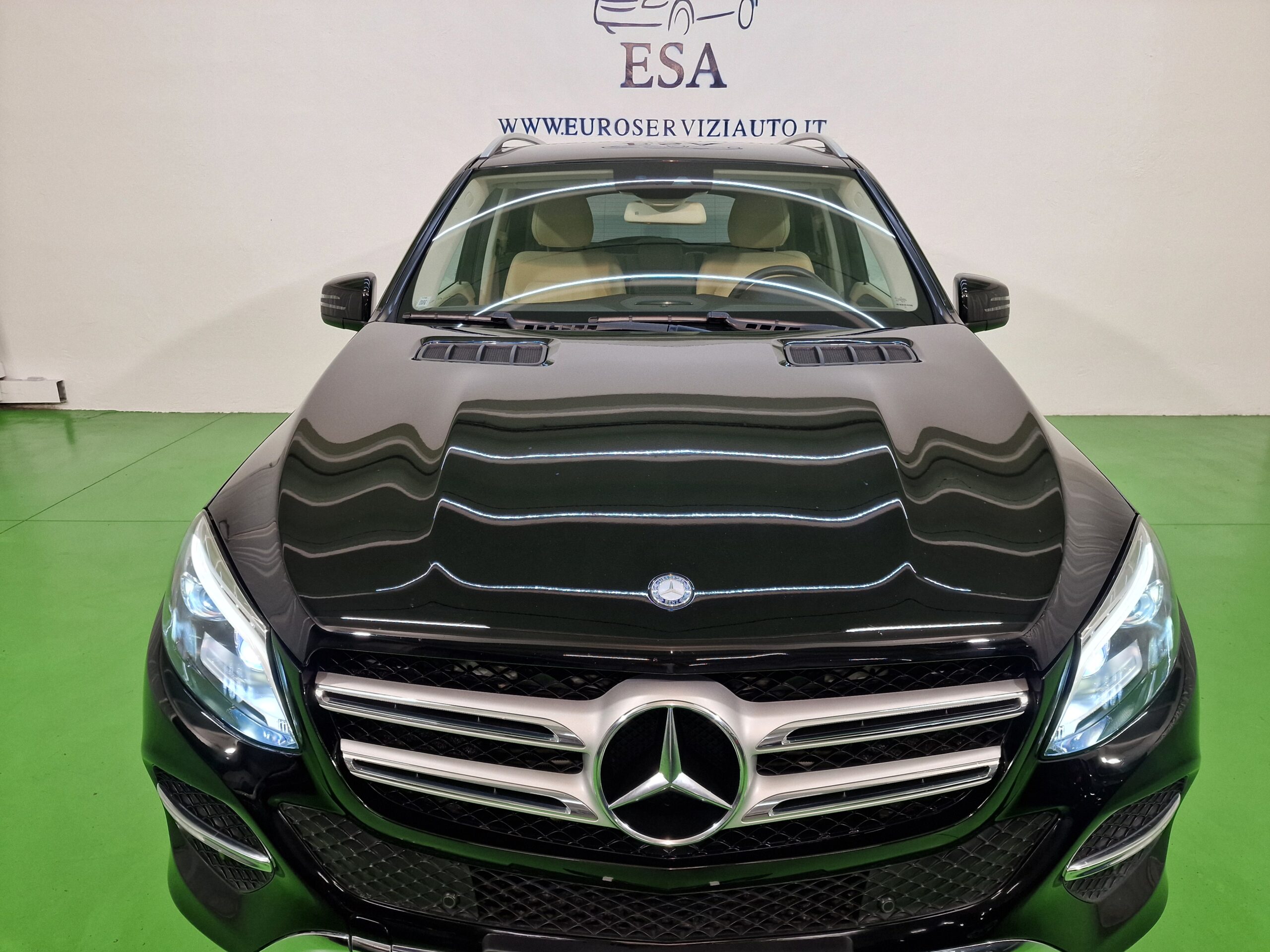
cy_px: 476
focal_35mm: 23
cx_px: 635
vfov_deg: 58.9
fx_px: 844
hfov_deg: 73.9
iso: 125
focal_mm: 6.4
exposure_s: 1/100
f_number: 1.8
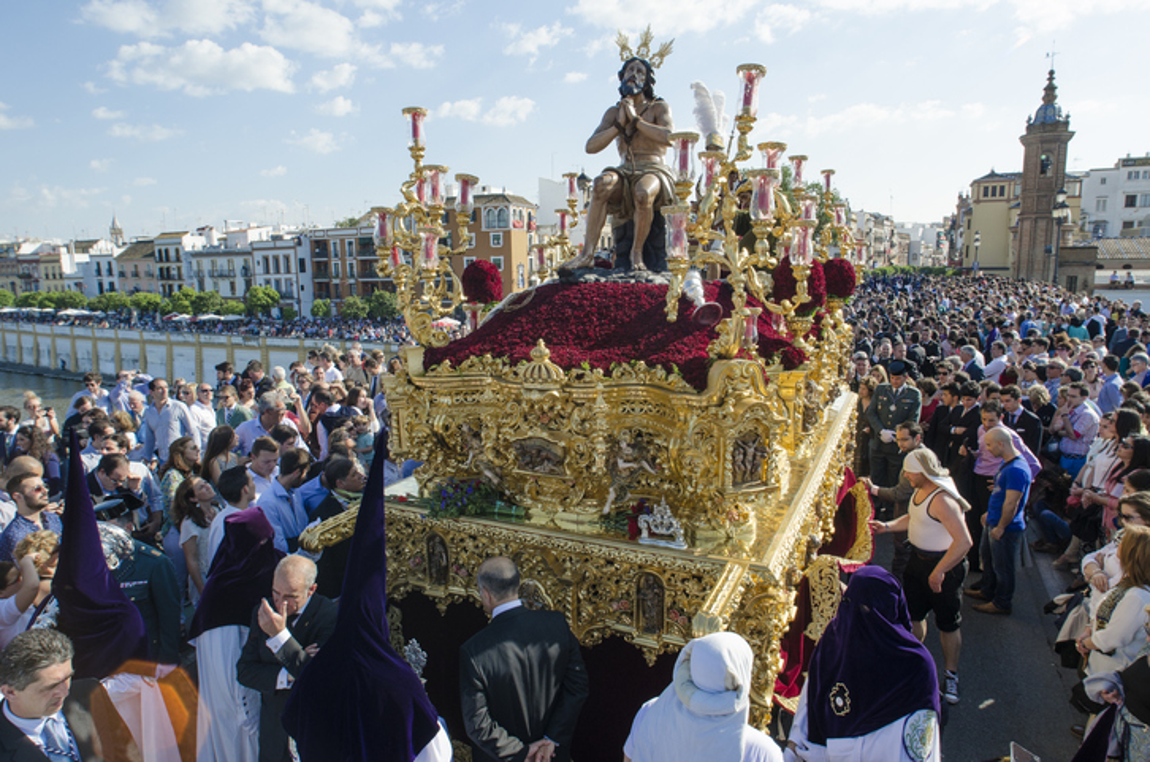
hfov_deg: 81.3
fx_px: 670
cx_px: 575
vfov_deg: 59.3
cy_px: 381
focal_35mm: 21
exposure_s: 1/640
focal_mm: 14
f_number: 5.6
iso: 200
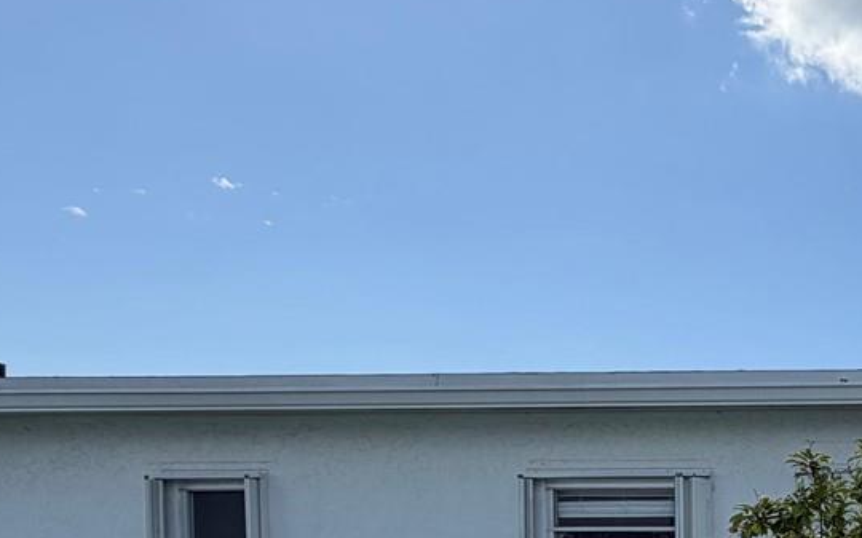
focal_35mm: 44
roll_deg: +0.5
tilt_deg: -1.9
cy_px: 578
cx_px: 972
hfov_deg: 37.2
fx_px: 1033
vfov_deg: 27.0
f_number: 2.2
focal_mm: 2.22
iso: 20
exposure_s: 1/1087
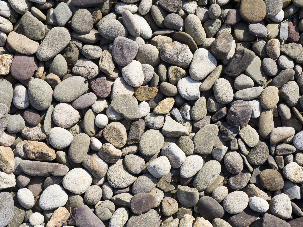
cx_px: 152
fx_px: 403
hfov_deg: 41.2
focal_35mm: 46
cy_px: 114
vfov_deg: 31.5
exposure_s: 1/320
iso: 200
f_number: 9
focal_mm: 23
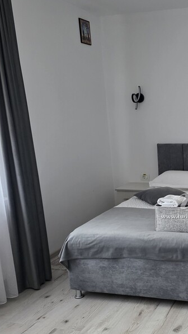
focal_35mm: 43
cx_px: 189
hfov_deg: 26.3
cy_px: 203
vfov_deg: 47.0
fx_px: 381
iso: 640
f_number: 1.7
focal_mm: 6.3
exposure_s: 1/100
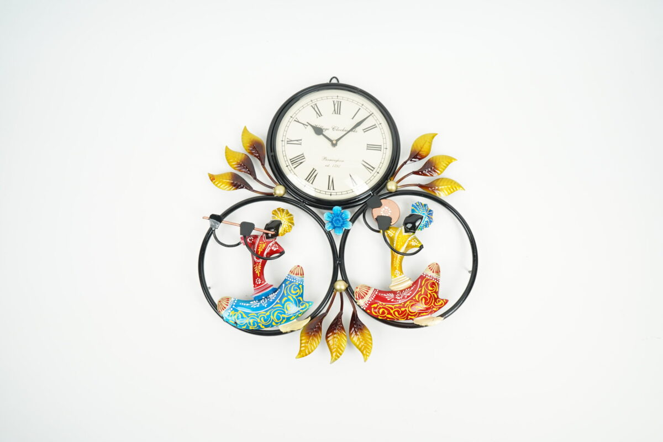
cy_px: 221
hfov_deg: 65.5
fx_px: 516
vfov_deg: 46.4
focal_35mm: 28
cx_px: 332
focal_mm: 28
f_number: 6.3
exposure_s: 1/320
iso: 1250
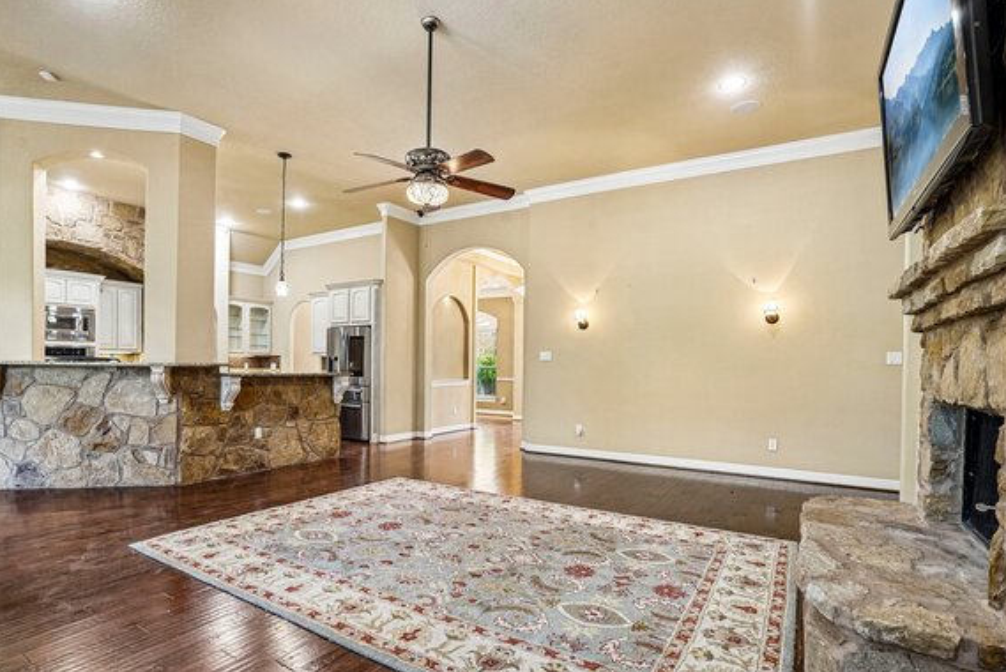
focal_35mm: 18
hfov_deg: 89.9
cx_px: 476
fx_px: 503
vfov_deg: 67.3
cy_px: 370
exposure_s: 1/8
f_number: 8
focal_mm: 16
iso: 400
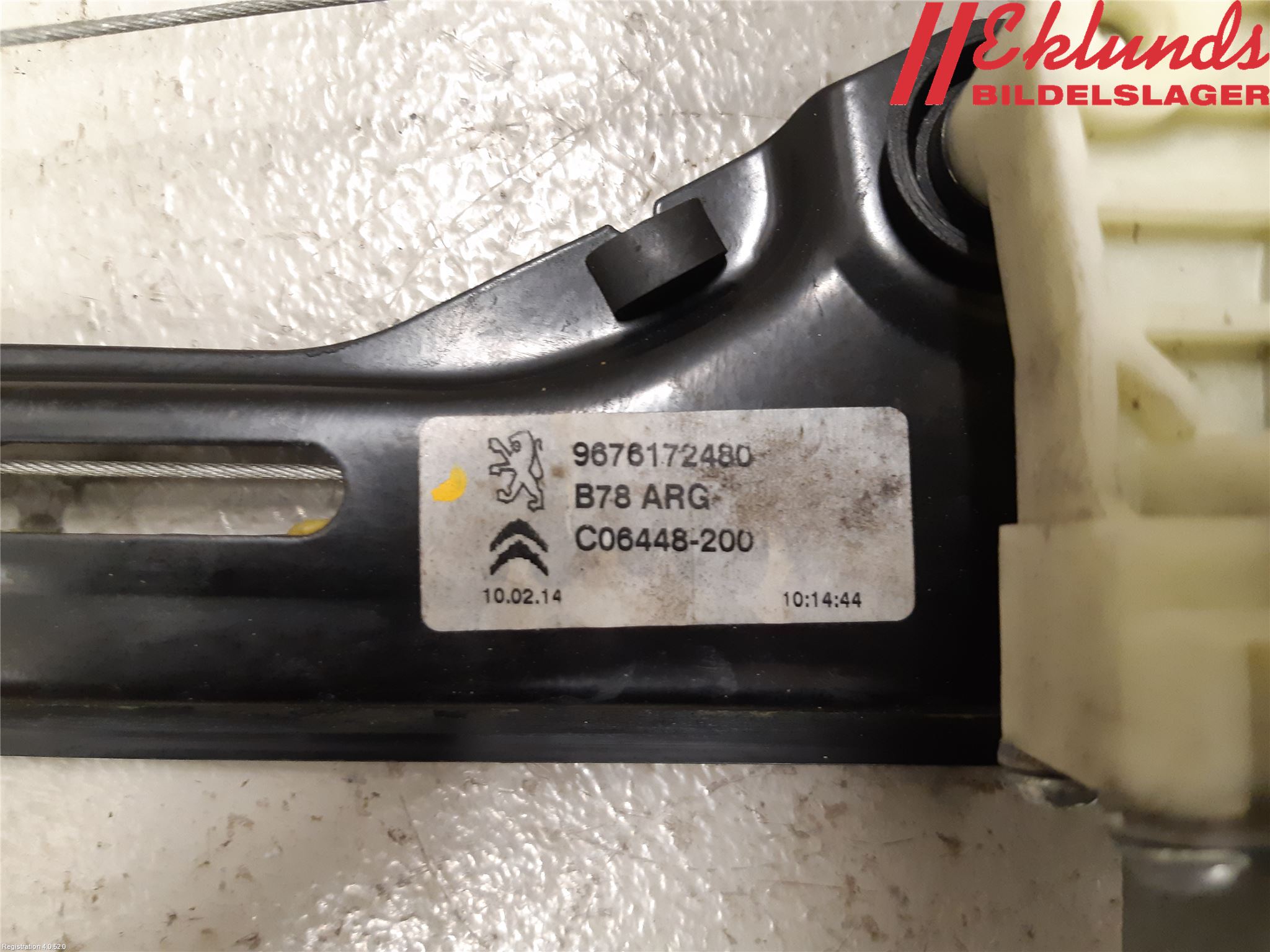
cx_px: 635
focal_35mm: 26
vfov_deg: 53.1
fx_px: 954
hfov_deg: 67.3
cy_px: 476
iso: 250
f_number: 1.7
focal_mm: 3.93
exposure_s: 1/25
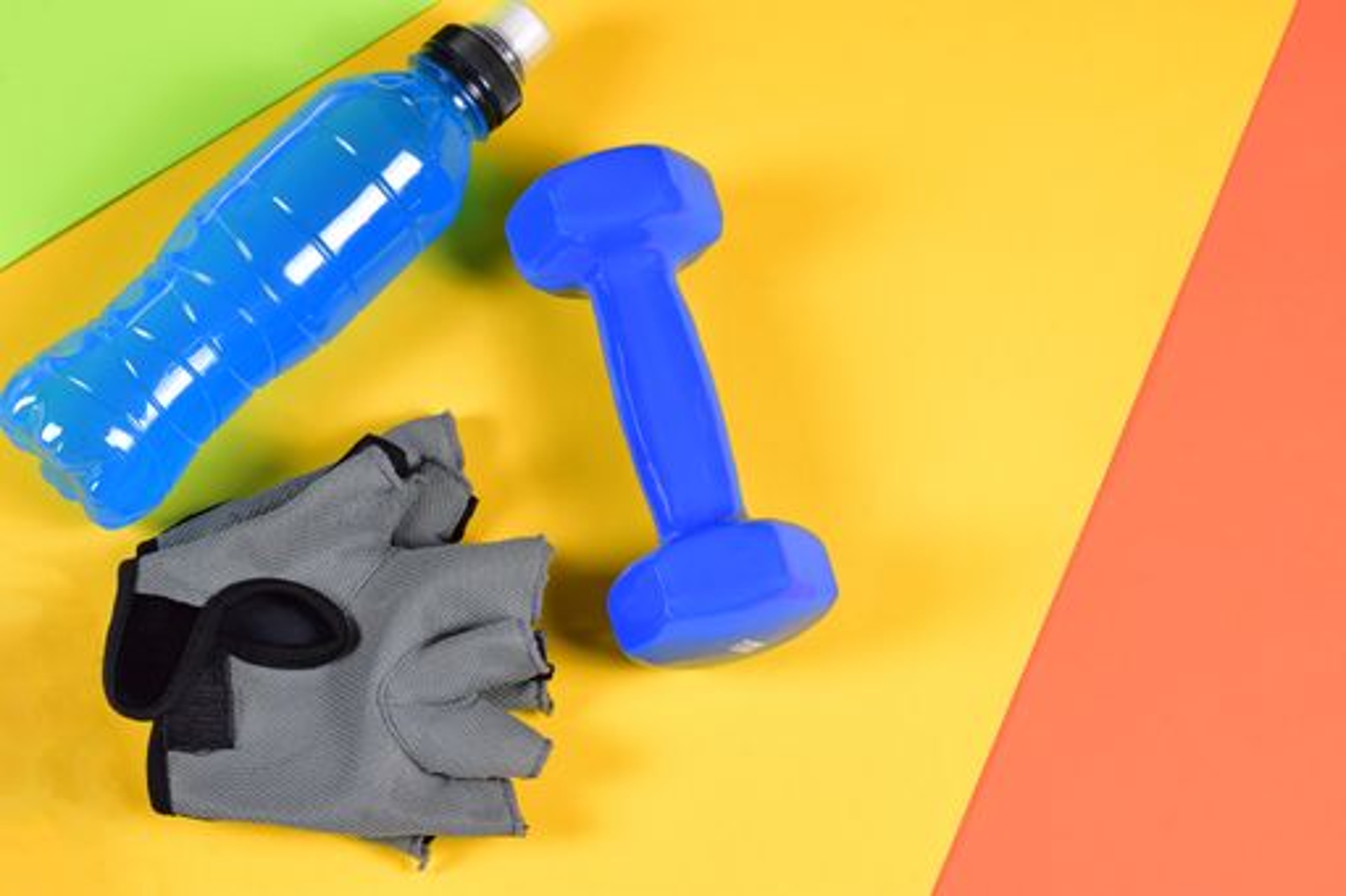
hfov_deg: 27.0
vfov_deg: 18.2
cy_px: 448
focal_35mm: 75
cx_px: 673
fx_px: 2803
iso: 100
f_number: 16
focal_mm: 50
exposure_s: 1/1.25
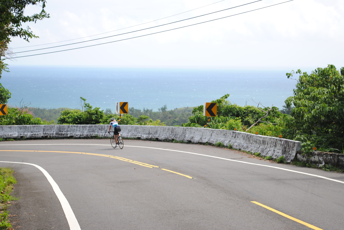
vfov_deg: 16.6
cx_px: 172
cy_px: 115
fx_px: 789
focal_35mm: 82
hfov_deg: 24.6
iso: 100
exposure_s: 1/200
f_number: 5.6
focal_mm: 55
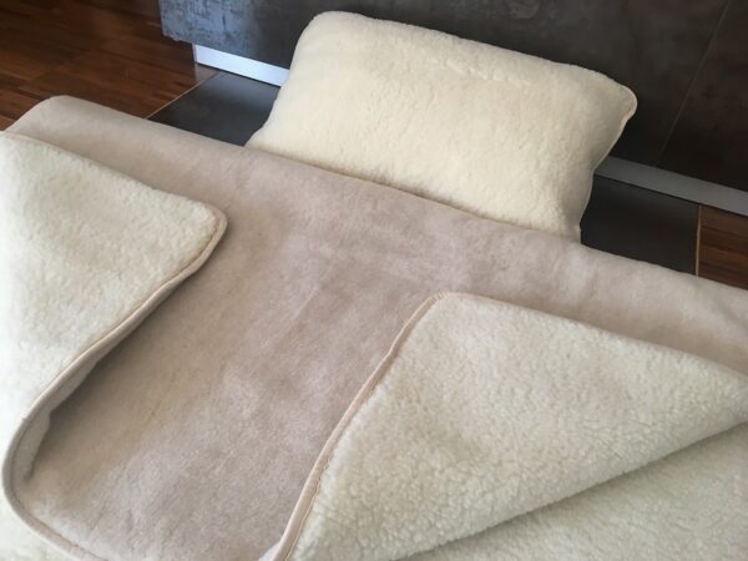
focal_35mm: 29
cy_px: 280
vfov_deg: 48.2
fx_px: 627
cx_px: 374
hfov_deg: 61.7
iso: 80
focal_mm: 4.15
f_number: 2.2
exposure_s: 1/33
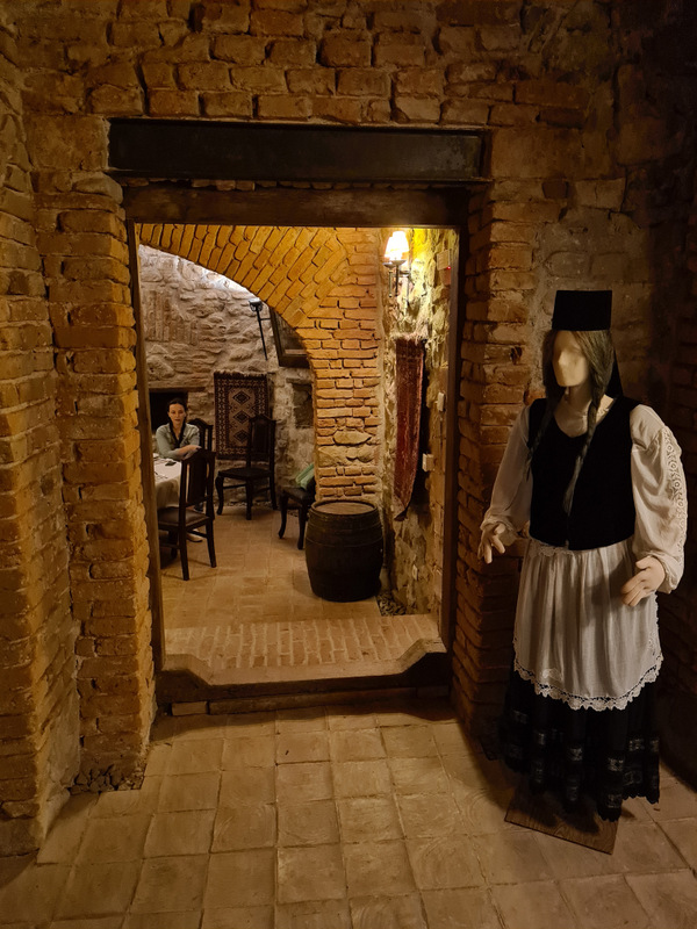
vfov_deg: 67.3
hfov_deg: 53.1
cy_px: 464
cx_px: 348
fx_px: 698
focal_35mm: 26
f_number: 1.8
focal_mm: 5.4
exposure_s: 1/25
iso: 800
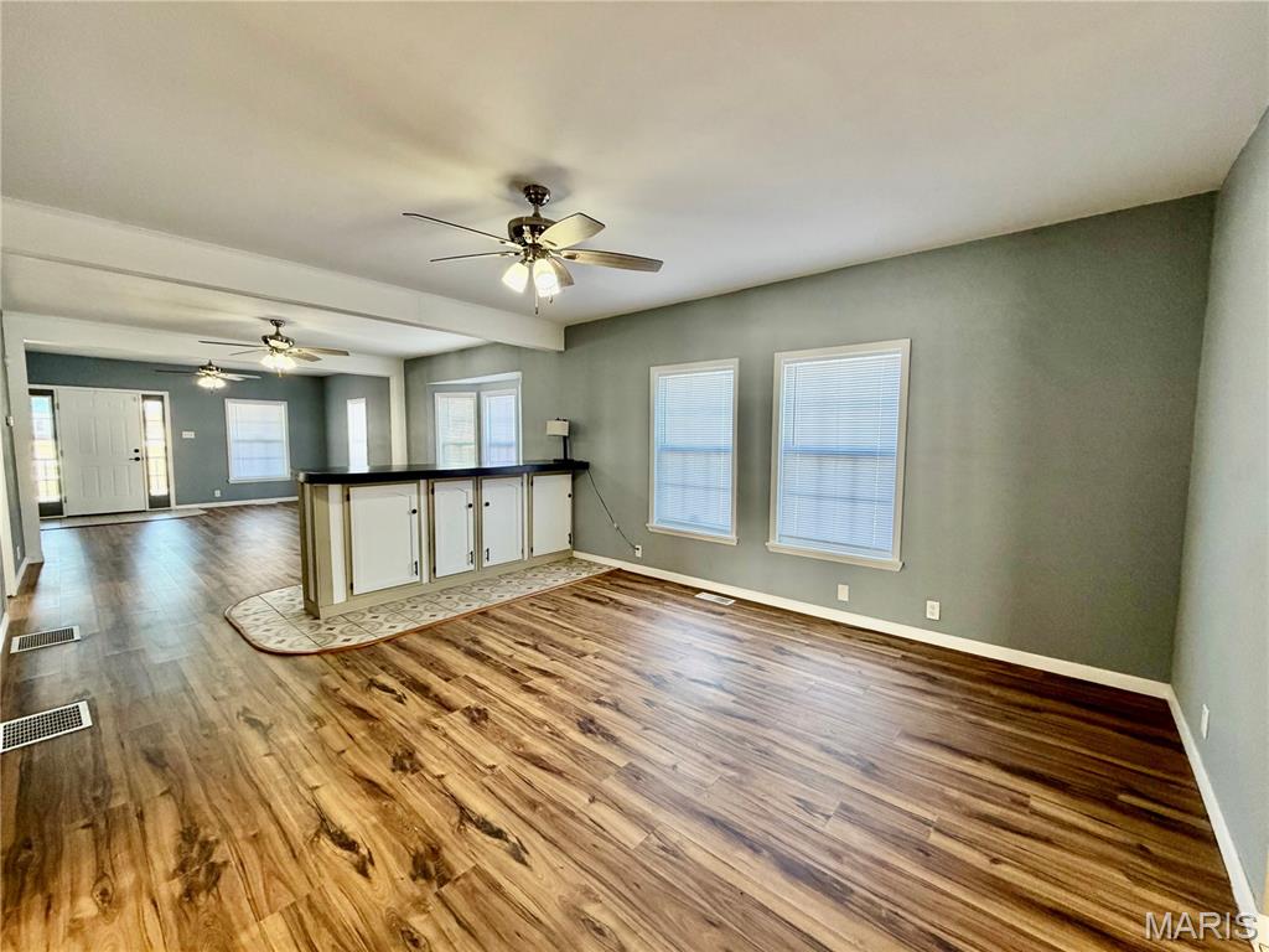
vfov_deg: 85.7
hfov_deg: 102.1
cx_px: 634
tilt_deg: -4.2
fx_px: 513
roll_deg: -0.4
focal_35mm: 14
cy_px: 476
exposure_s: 1/120
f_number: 2.2
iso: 250
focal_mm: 2.22
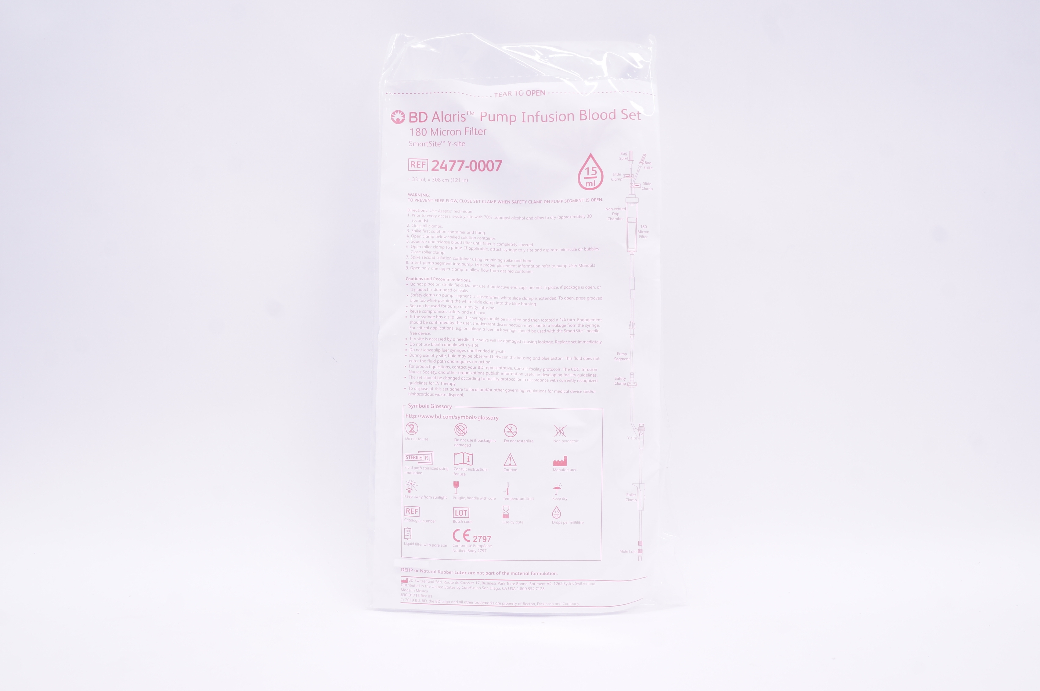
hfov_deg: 62.0
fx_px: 866
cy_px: 346
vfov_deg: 43.5
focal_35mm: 30
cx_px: 520
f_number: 10
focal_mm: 20
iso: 400
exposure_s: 1/20
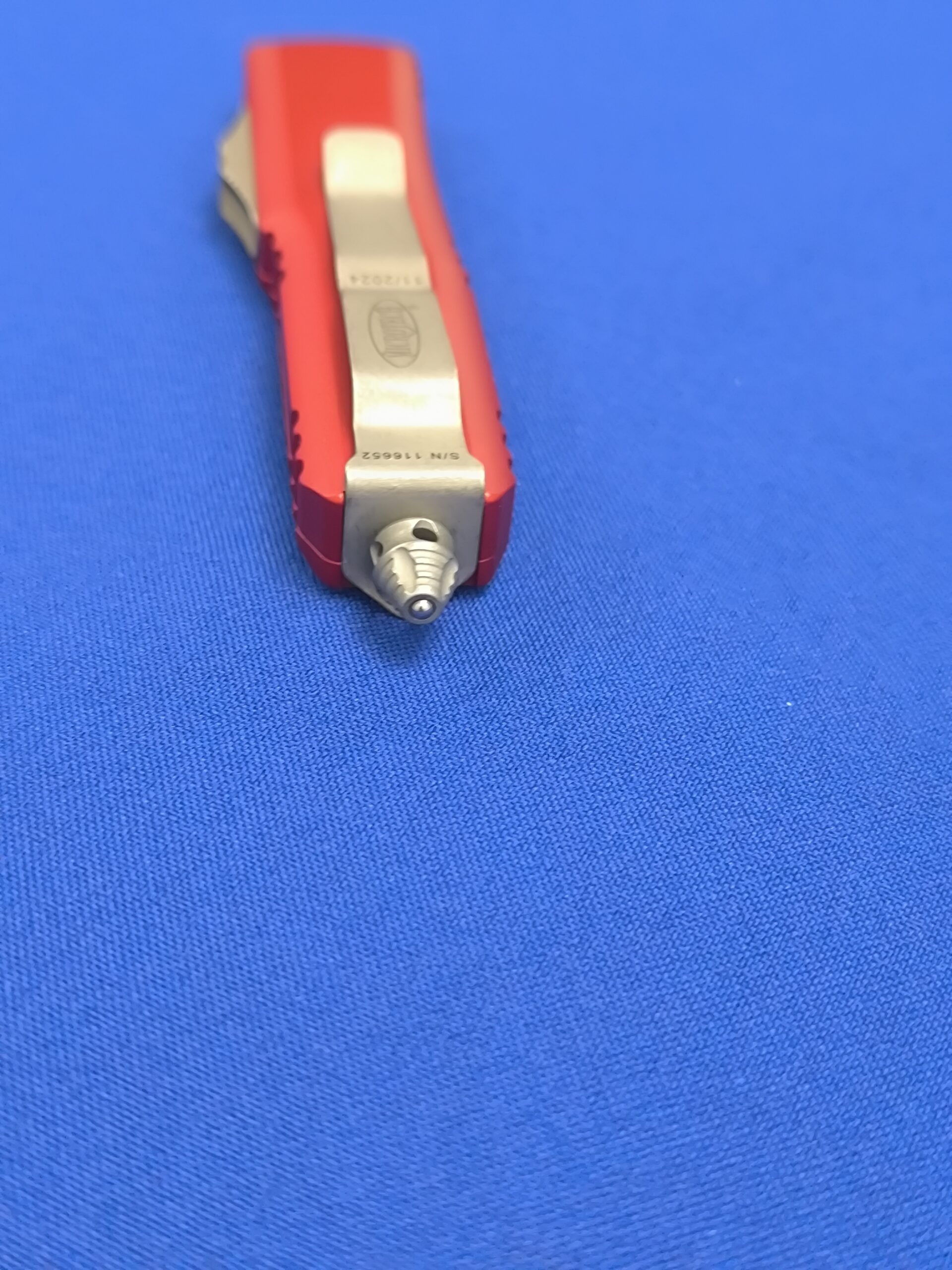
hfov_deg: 31.5
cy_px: 635
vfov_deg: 41.2
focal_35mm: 46
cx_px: 476
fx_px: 1687
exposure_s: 1/50
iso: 640
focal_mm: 6.14
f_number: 1.65
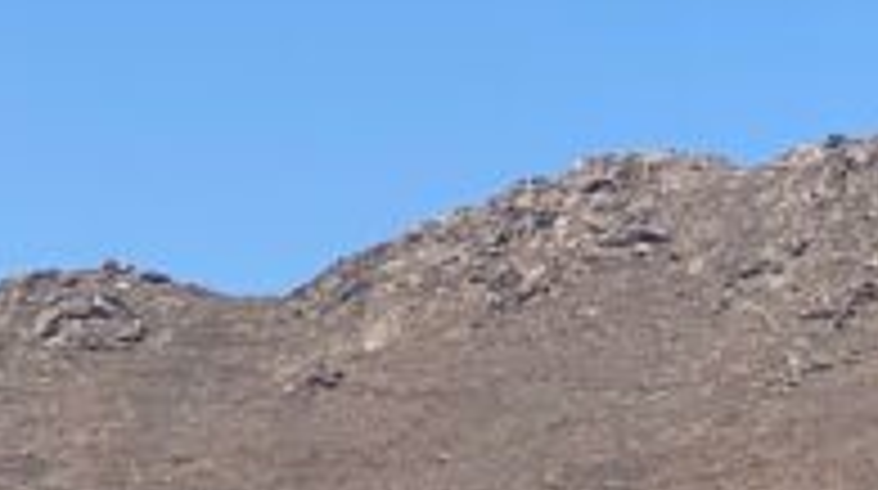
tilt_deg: -0.2
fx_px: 5416
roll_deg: -0.3
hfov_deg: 8.9
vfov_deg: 5.1
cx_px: 1540
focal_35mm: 233
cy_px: 1088
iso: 20
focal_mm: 6
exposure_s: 1/1845
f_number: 2
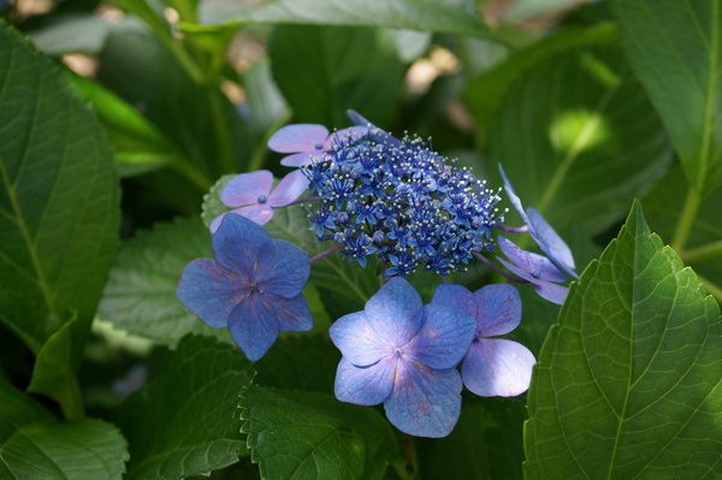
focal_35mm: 45
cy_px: 240
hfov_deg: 43.6
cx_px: 361
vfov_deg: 29.8
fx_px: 902
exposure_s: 1/80
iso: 100
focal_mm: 30
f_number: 5
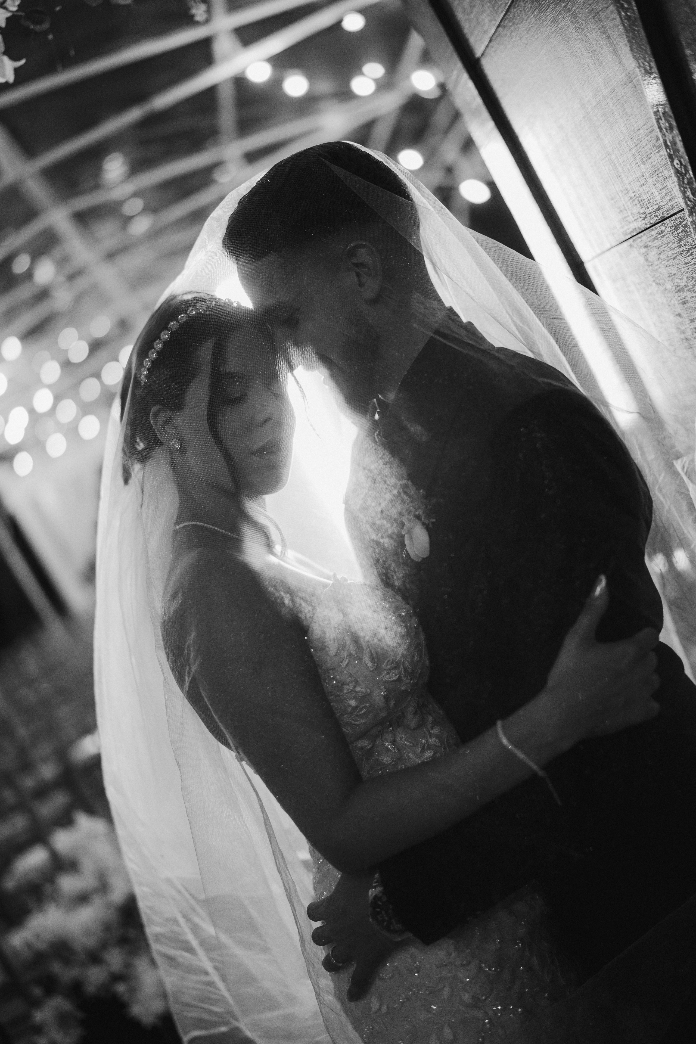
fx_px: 1015
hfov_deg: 37.9
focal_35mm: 35
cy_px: 522
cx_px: 348
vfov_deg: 54.4
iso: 1000
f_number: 1.2
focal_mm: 35
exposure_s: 1/250
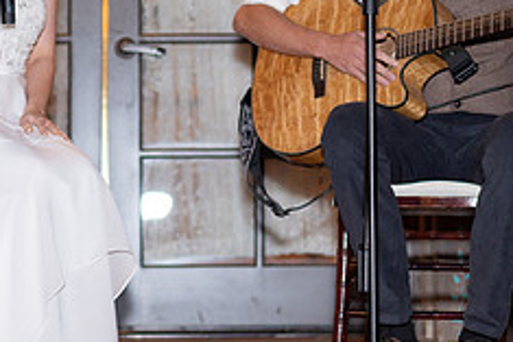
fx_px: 1939
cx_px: 166
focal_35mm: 136
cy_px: 62
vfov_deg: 10.1
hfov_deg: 15.0
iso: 800
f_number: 2
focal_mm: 55
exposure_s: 1/200
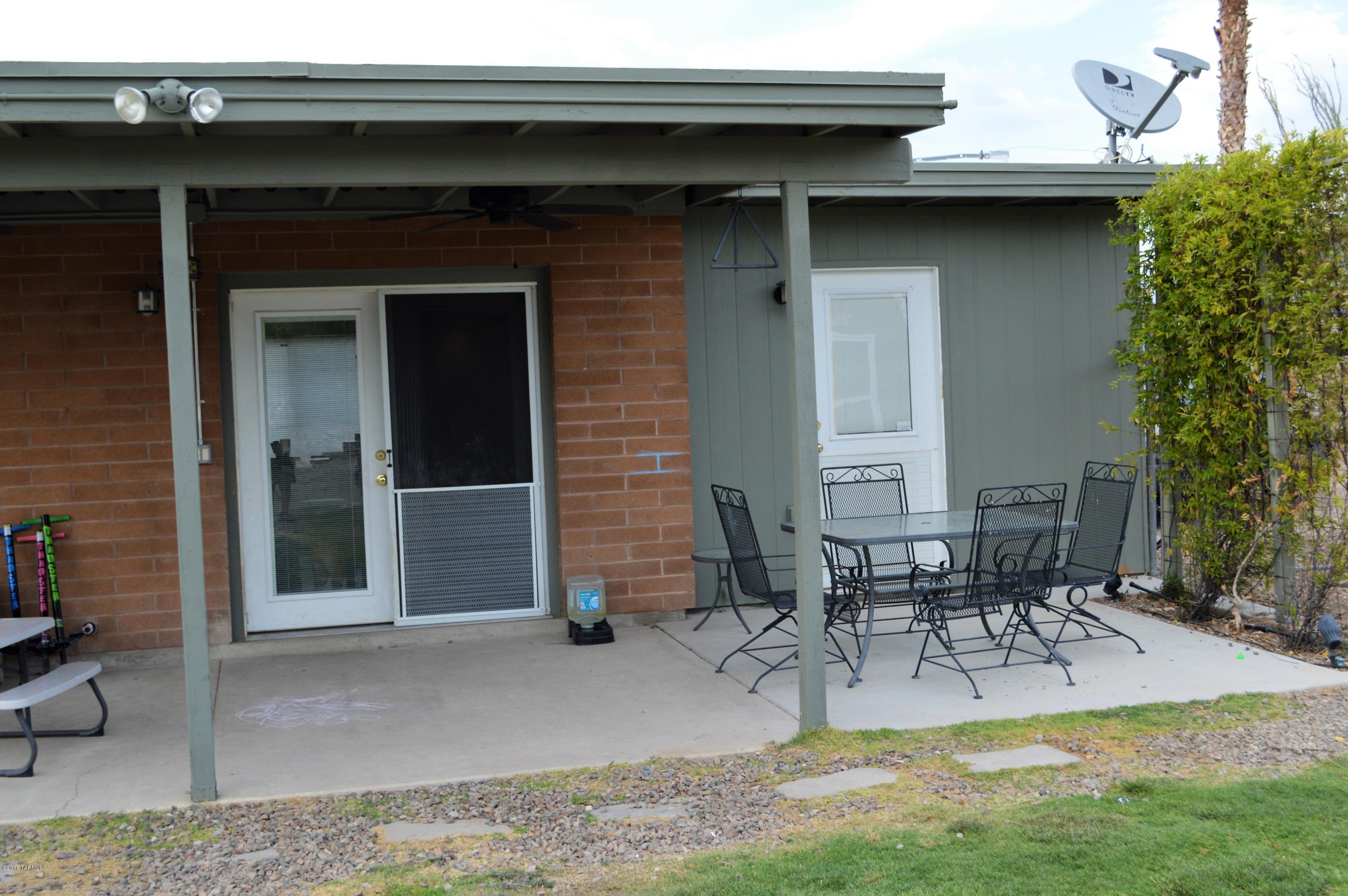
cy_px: 448
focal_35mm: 39
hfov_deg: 49.6
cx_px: 674
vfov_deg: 34.1
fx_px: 1459
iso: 160
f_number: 5.6
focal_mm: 26
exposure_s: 1/125
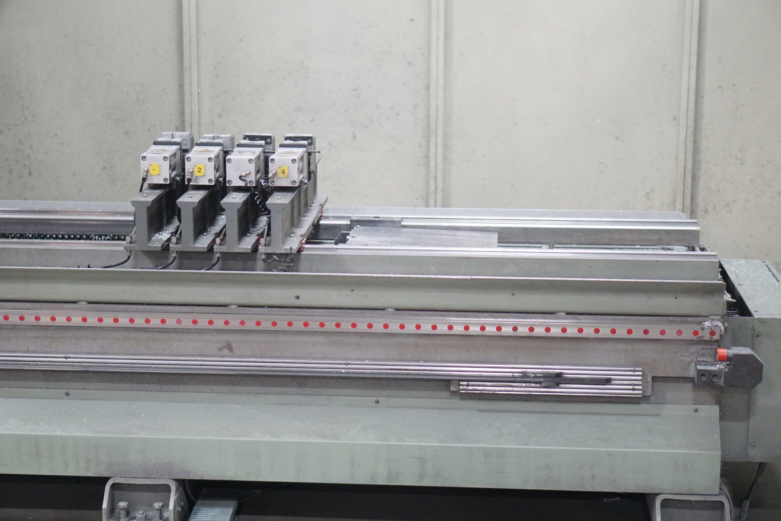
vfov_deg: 18.2
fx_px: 1627
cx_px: 390
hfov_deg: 27.0
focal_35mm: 75
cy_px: 260
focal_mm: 50
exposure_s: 1/100
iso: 1250
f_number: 1.8
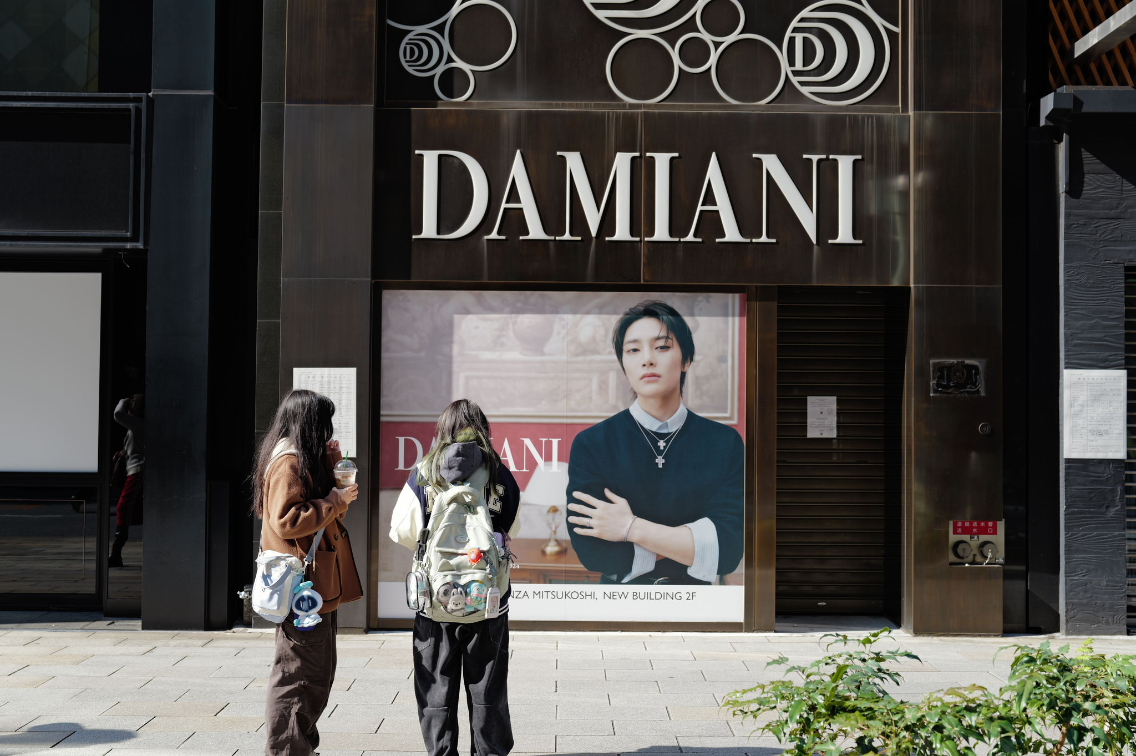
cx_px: 568
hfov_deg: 45.5
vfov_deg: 31.2
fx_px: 1356
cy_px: 378
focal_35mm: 43
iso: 100
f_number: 4.5
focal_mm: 43
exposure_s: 1/250
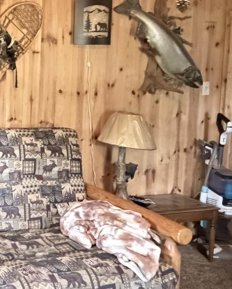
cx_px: -80
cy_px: 99
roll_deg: +1.2
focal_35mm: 42
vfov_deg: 43.3
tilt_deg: -4.5
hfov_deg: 28.4
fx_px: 360
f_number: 2.2
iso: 3200
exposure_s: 1/23
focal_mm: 2.22
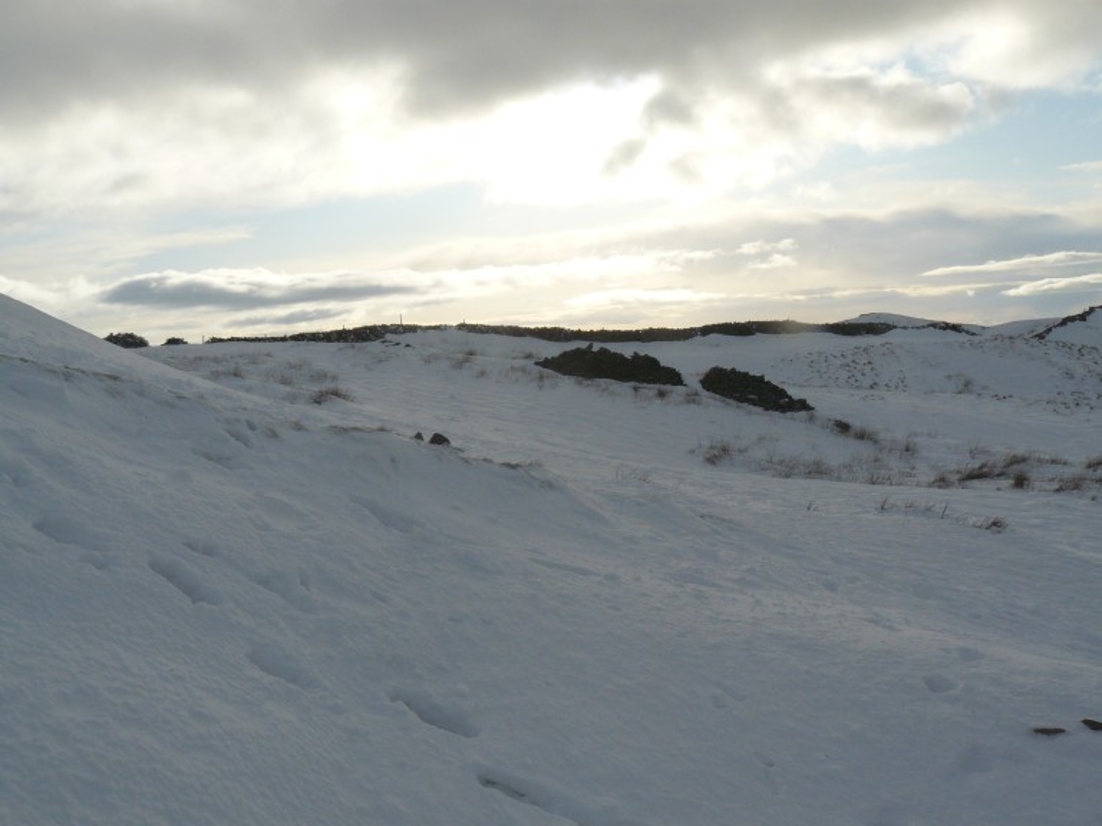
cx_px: 551
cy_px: 413
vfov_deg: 39.7
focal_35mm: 36
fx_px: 1146
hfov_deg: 51.4
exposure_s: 1/400
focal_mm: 6
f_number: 8
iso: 100
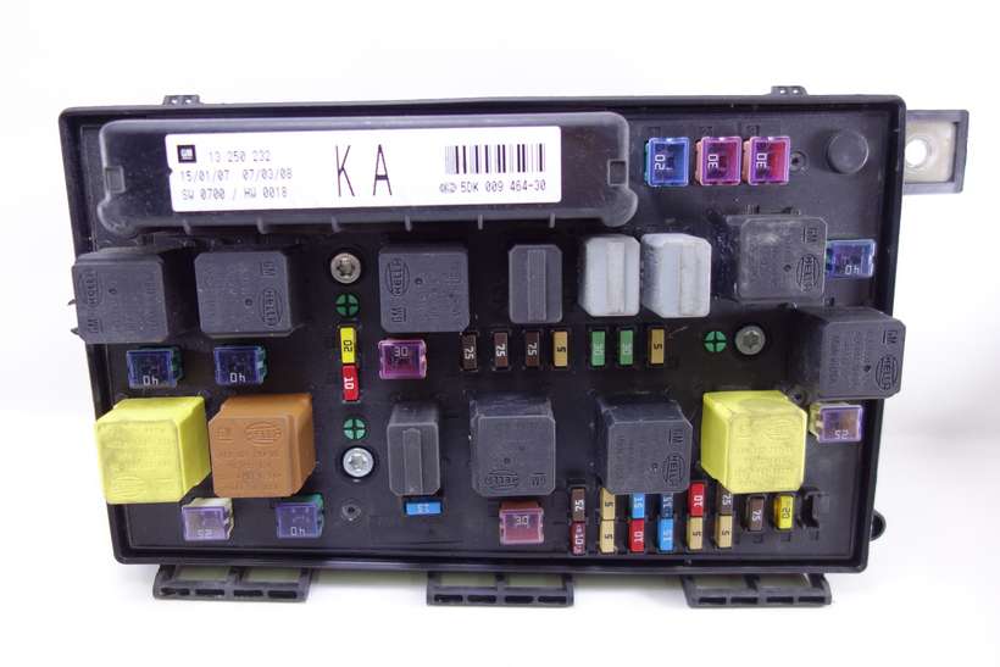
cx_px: 500
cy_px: 334
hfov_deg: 65.5
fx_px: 778
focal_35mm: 28
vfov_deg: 46.4
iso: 125
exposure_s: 1/50
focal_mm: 10.4
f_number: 1.8
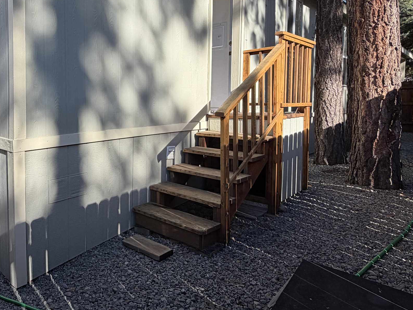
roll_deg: -0.1
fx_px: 322
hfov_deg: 61.7
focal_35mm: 27
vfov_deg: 51.0
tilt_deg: -2.6
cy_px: 121
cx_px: 104
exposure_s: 1/631
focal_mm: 2.22
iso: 40
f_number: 2.2
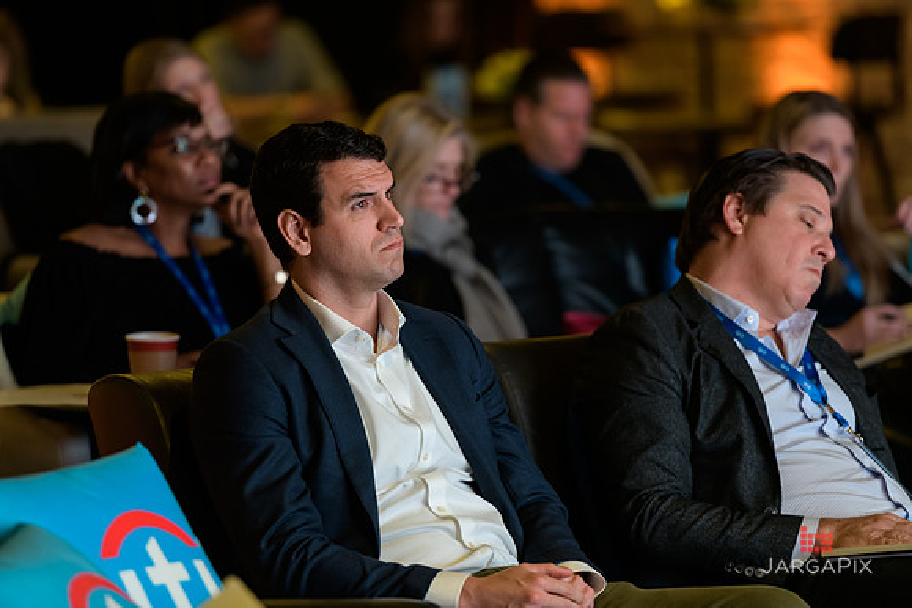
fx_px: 5068
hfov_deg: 10.3
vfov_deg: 6.9
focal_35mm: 200
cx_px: 456
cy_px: 304
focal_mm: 200
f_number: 3.2
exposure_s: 1/100
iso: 1600
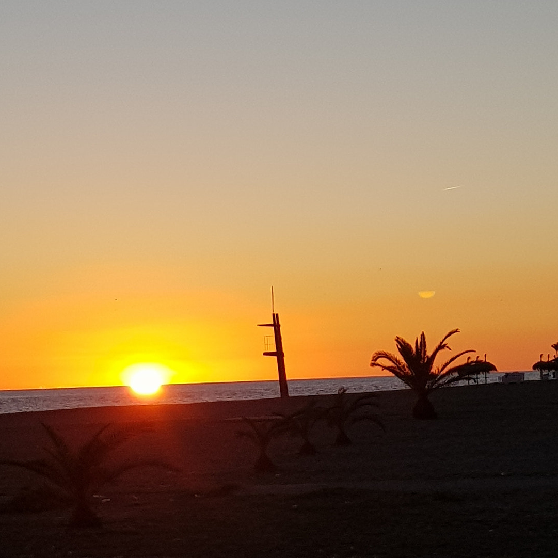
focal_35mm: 34
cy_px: 342
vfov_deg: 48.1
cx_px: 286
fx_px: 620
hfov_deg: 48.4
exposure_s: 1/1068
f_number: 1.7
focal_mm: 4.2
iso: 40
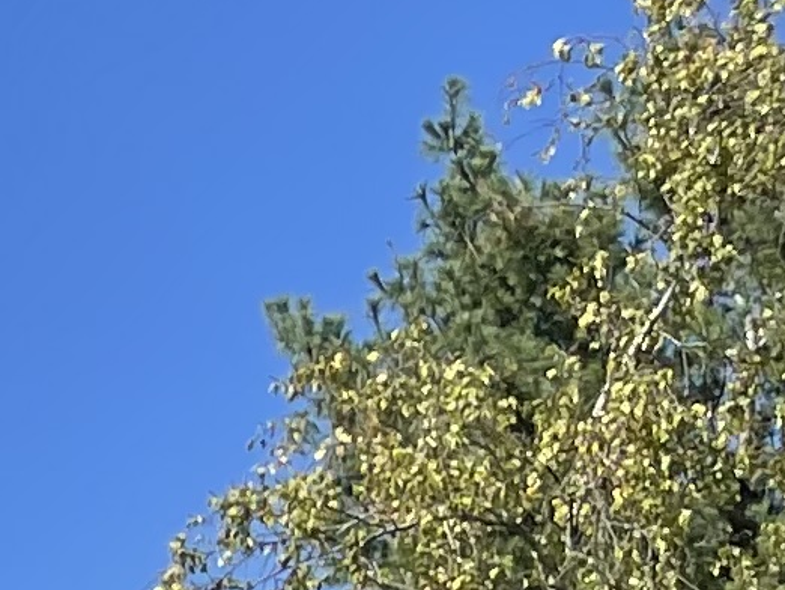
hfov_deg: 7.9
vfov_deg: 6.7
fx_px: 4379
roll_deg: -0.9
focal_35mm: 193
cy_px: 1976
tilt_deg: +2.1
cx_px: -2021
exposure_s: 1/2387
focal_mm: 5.1
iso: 32
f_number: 1.6
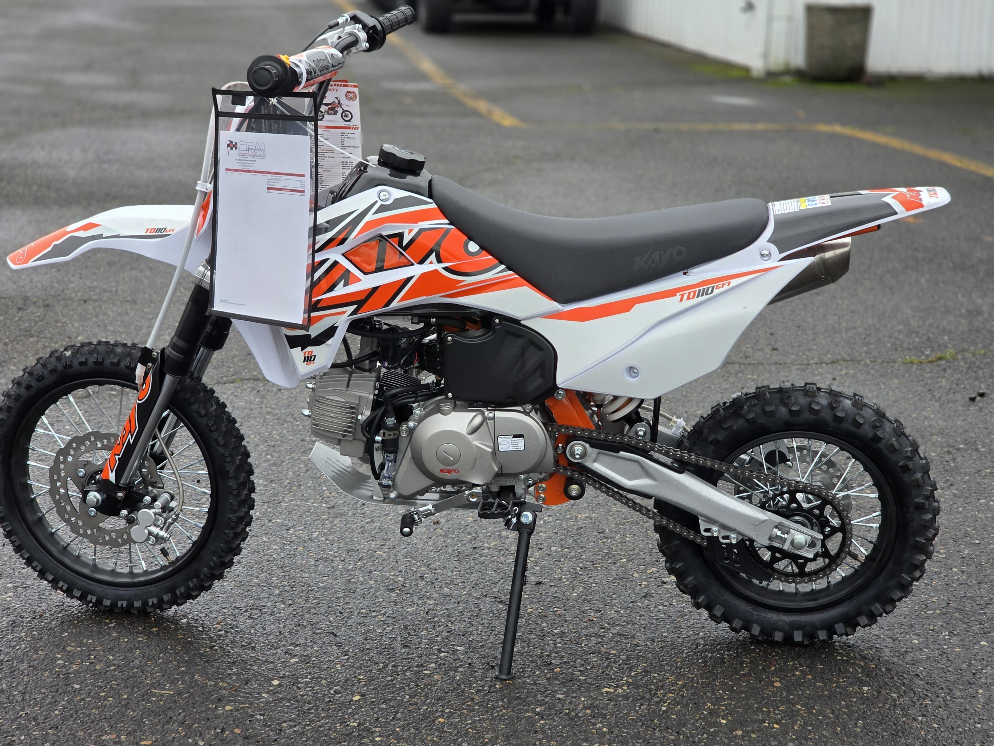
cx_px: 493
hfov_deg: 26.3
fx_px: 2125
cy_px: 353
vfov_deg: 19.9
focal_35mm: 74
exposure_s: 1/212
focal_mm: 7.9
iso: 50
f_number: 2.4
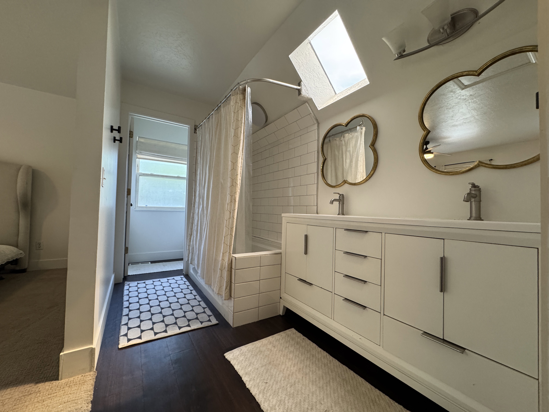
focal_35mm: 14
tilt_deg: -0.1
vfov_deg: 85.7
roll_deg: -2.7
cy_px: 206
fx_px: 222
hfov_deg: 102.1
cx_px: 274
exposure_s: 1/120
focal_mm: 2.22
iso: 250
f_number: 2.2
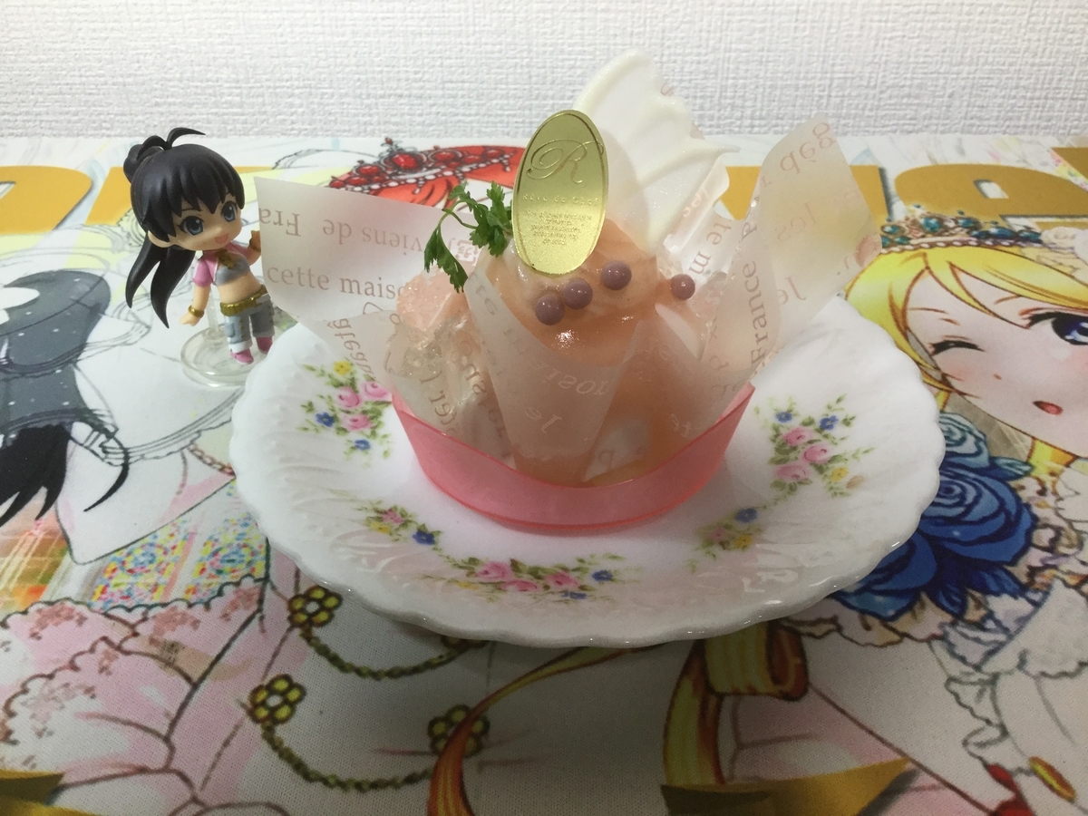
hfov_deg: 58.4
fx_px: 974
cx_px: 544
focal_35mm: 31
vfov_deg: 45.4
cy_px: 408
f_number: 2.4
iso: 64
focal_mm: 3.3
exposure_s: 1/30
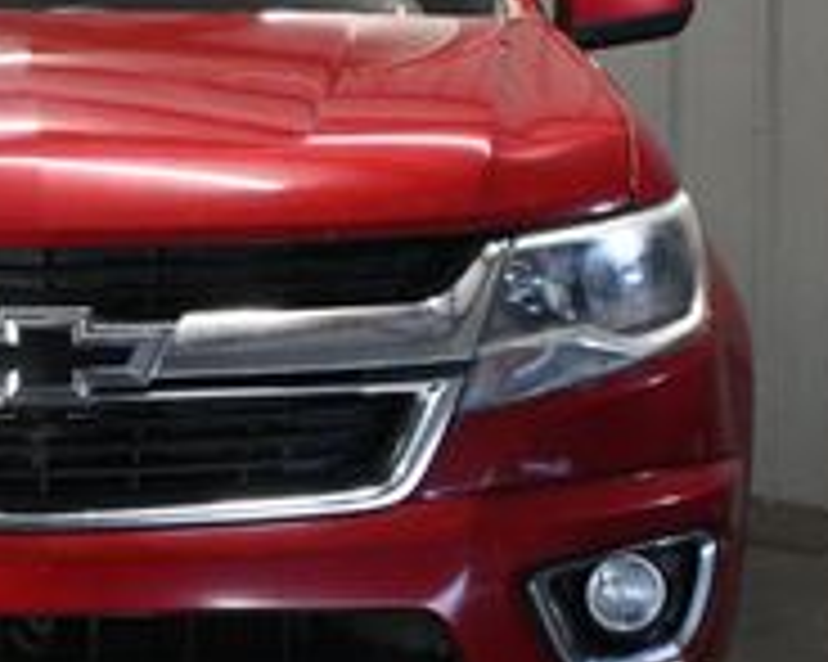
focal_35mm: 147
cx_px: 32
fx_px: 3600
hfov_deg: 13.0
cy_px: 234
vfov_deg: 10.5
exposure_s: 1/125
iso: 3200
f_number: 4.8
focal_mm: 30
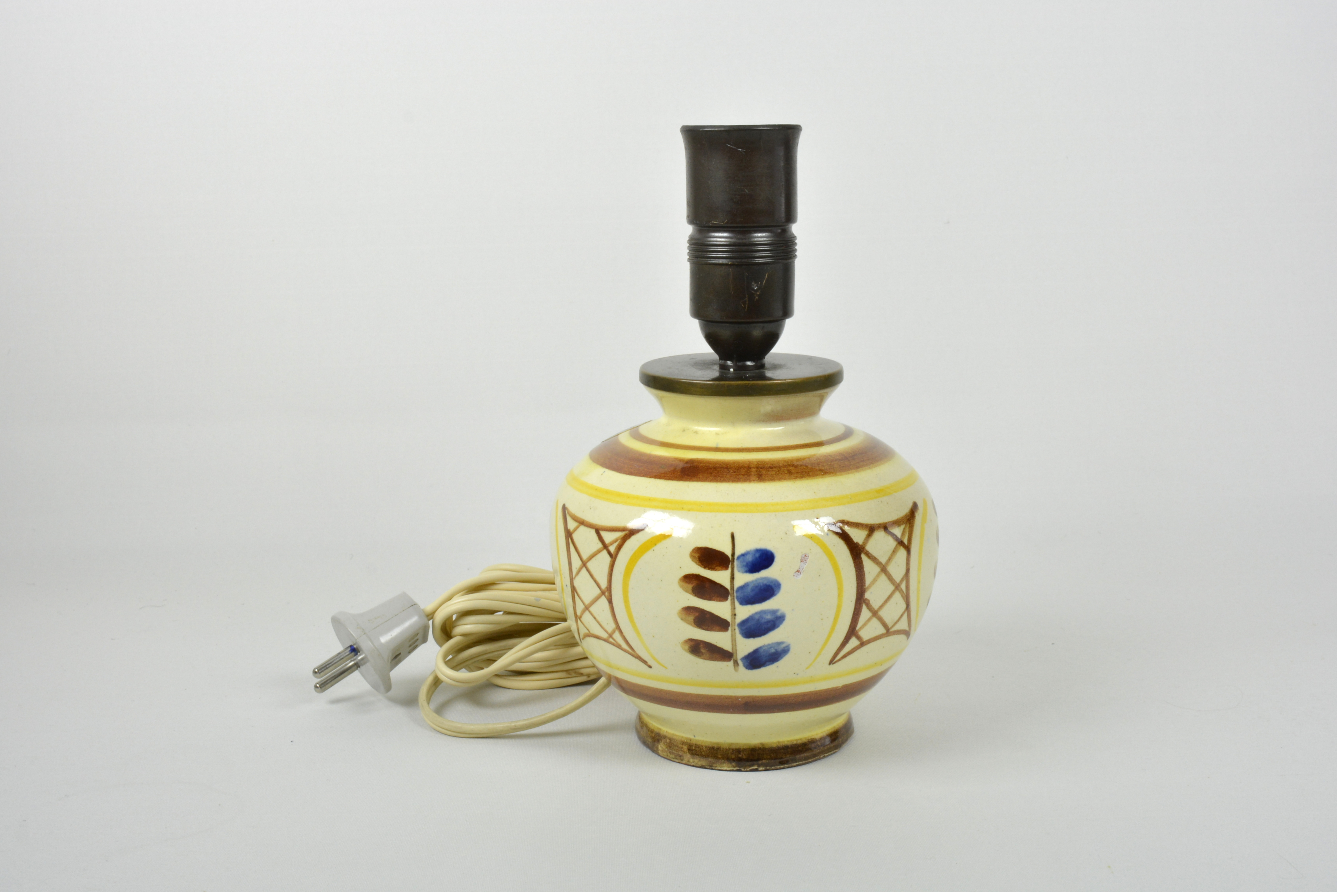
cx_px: 668
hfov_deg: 46.4
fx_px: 1560
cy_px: 446
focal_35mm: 42
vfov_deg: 31.9
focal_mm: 28
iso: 400
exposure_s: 1/4
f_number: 19
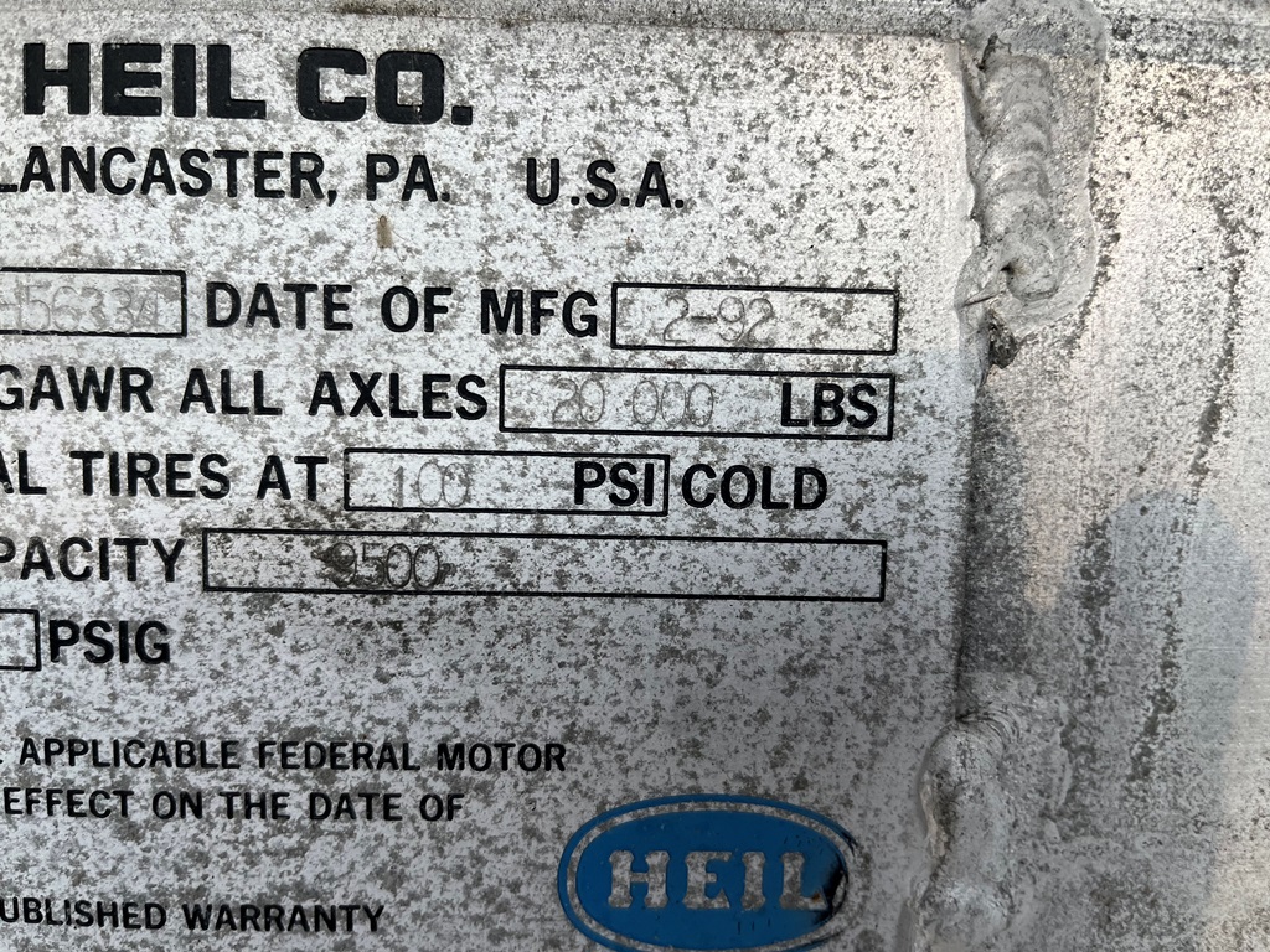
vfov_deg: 53.1
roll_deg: -0.4
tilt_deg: -7.6
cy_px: 476
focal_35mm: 26
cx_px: 635
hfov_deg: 67.3
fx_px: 954
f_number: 1.6
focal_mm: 5.1
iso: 50
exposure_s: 1/840
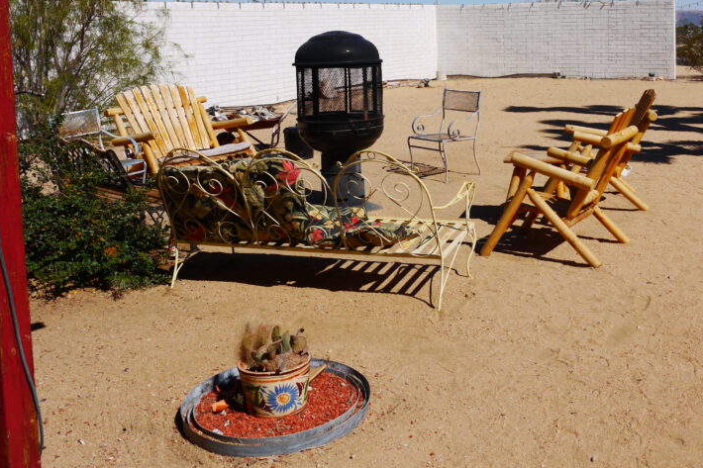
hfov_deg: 45.2
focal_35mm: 42
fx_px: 820
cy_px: 105
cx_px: 504
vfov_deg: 31.2
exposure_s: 1/800
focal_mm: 14
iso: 160
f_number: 9
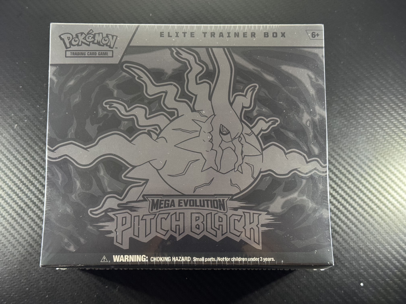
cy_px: 152
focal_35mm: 48
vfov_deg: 30.3
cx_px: 203
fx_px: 563
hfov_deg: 39.7
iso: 250
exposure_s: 1/53
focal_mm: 6.76
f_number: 1.78
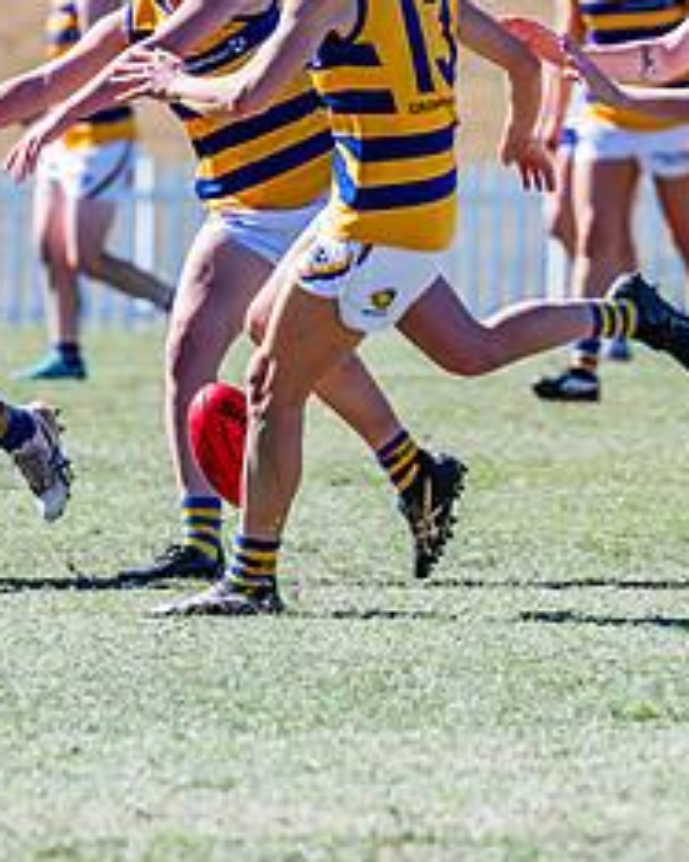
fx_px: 25353
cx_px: 299
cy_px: 205
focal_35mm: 994
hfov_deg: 1.6
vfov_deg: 1.9
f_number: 7.1
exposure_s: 1/1600
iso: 800
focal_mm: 420
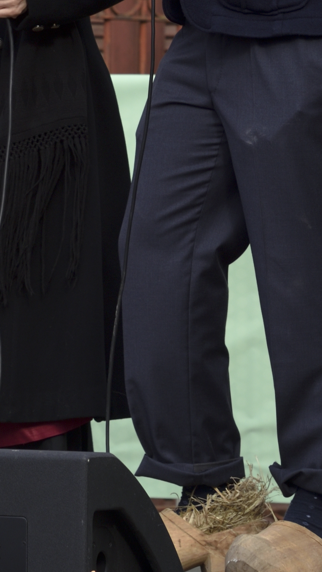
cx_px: -251
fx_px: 6238
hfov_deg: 2.9
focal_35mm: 411
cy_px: -2
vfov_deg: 5.2
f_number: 5.6
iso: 100
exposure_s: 1/400
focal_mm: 120
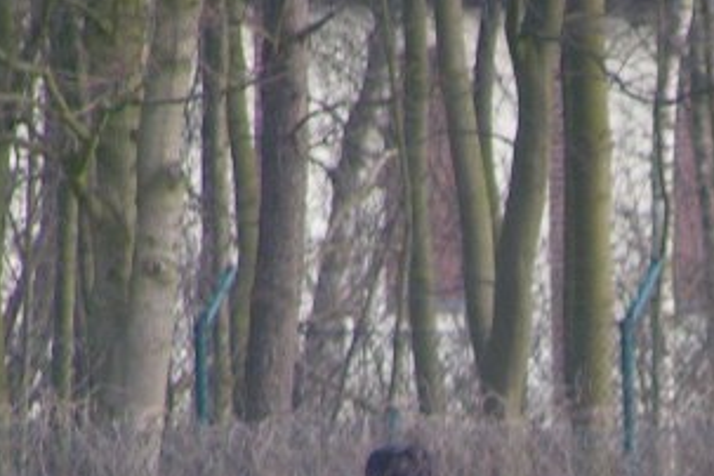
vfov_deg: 1.3
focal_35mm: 1042
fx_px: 20665
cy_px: 591
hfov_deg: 2.0
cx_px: 766
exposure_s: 1/400
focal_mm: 58
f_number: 3.5
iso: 100
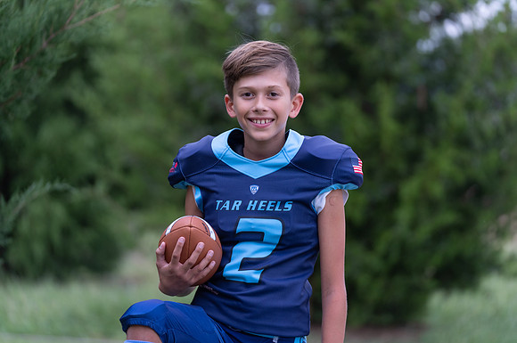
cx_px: 274
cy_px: 160
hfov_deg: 13.4
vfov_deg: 8.9
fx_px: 2193
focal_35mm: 153
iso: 500
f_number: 2.8
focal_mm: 144
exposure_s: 1/320
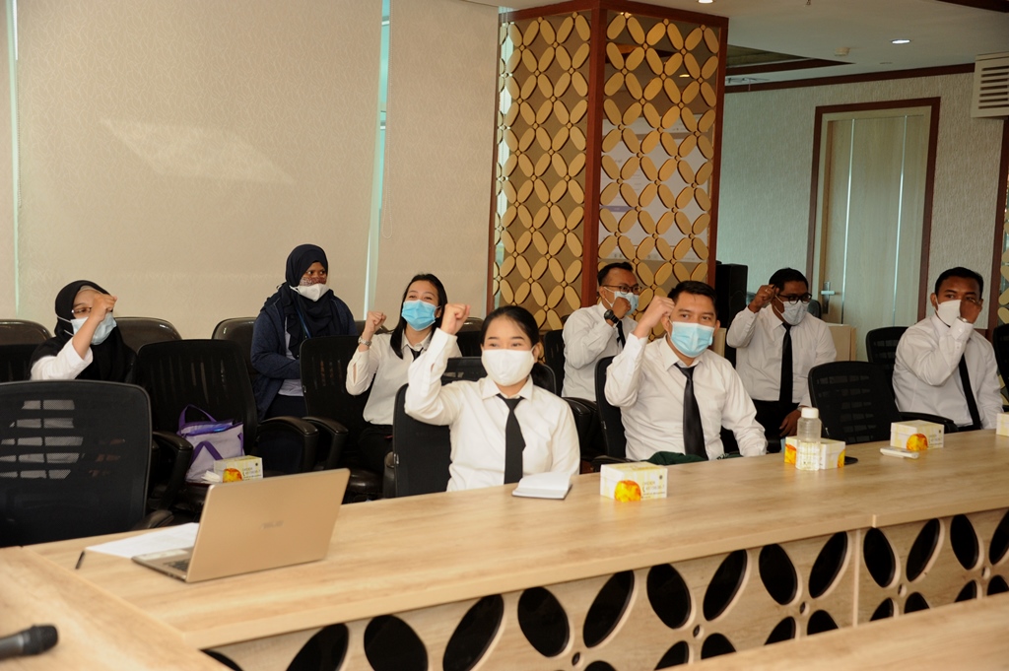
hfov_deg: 41.1
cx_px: 504
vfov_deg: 28.0
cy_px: 336
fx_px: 1344
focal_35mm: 48
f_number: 4.2
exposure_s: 1/160
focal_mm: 48
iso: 1250
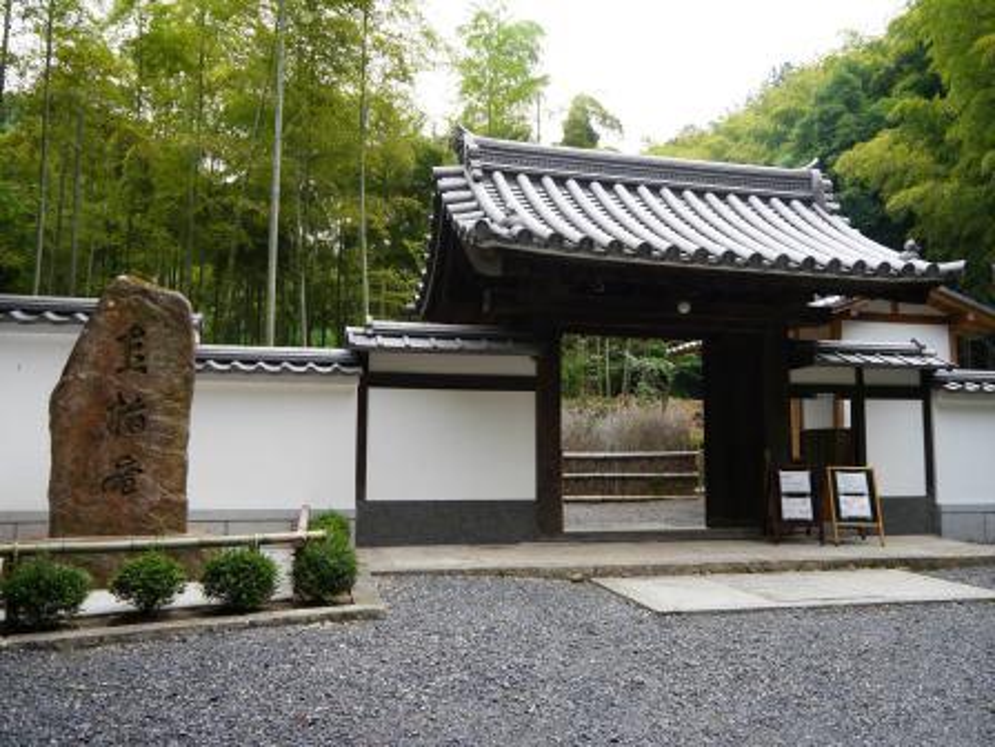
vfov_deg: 46.8
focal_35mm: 30
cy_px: 374
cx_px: 498
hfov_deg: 60.0
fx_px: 862
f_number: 3.5
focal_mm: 15
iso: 160
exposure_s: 1/100
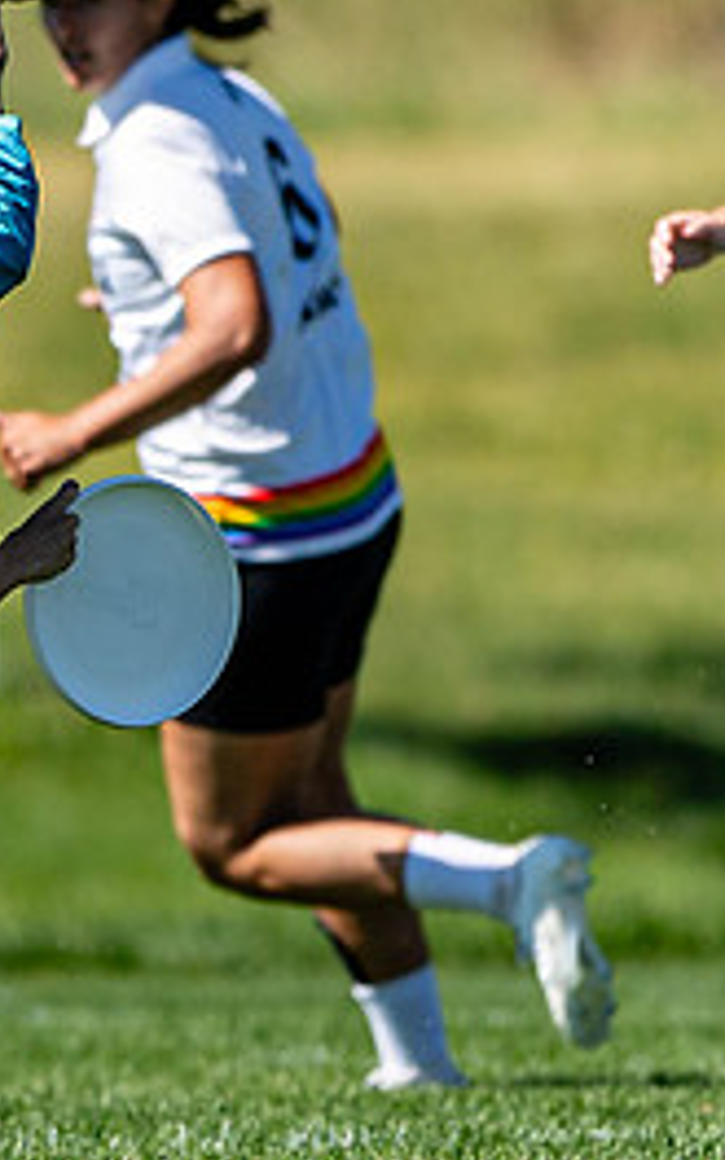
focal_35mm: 2056
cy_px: 521
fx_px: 64998
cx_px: -645
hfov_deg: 0.6
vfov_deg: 1.0
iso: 100
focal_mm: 400
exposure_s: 1/2500
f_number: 2.8
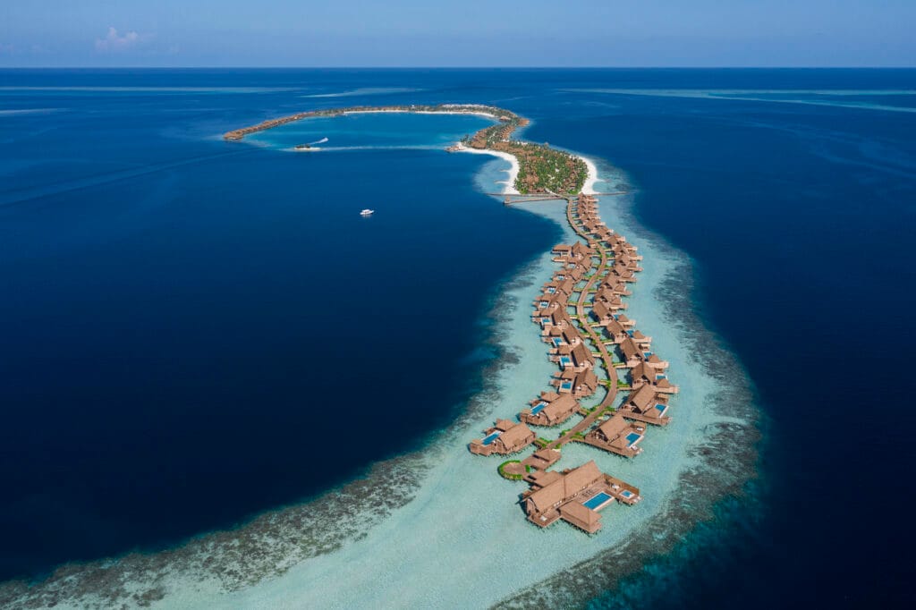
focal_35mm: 28
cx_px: 458
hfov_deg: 65.5
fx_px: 712
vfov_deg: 46.4
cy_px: 305
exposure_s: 1/1000
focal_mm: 10.26
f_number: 5.6
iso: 100
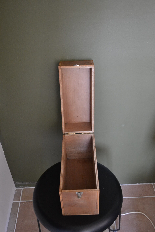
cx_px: 78
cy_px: 116
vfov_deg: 53.1
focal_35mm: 36
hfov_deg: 36.9
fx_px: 232
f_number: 4
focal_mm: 24
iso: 3200
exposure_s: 1/60
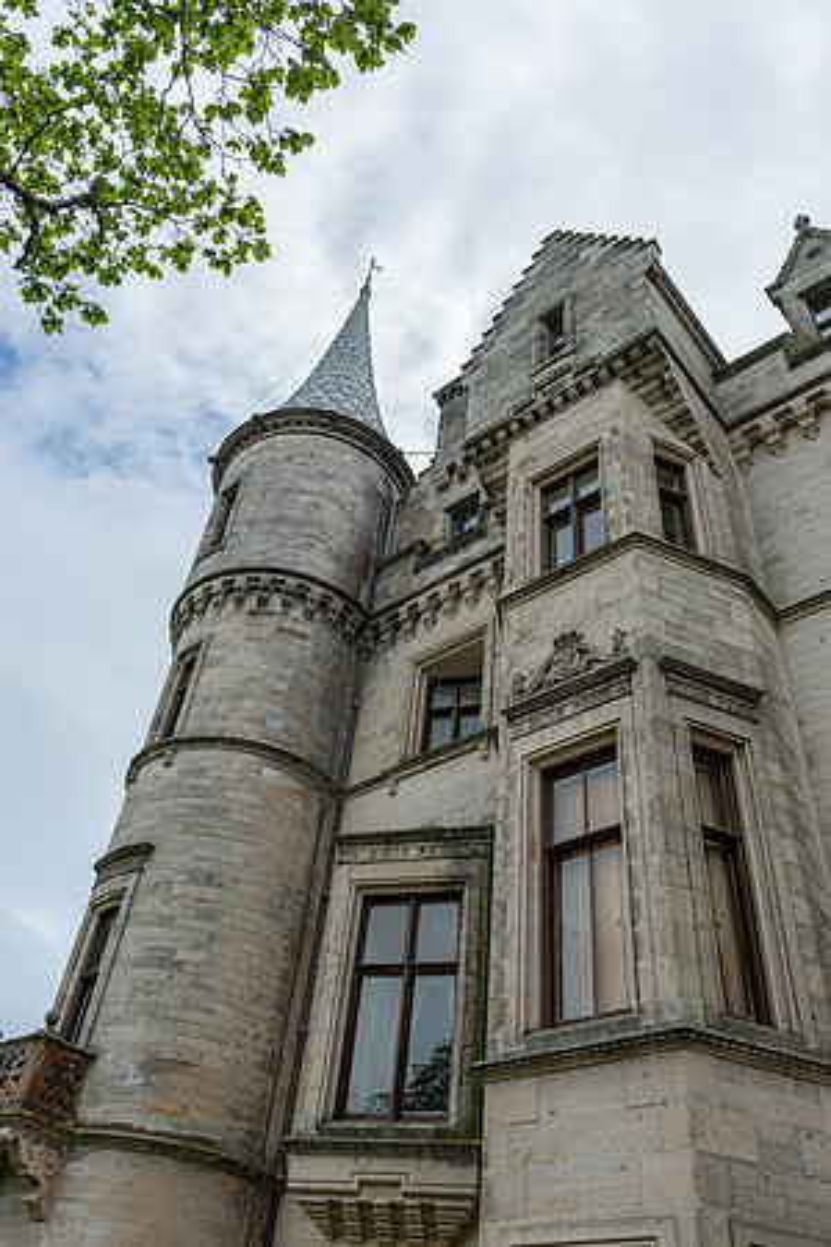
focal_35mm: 28
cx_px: 416
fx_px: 969
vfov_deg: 65.5
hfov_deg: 46.4
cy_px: 624
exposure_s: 1/400
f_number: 6.3
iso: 160
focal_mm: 28
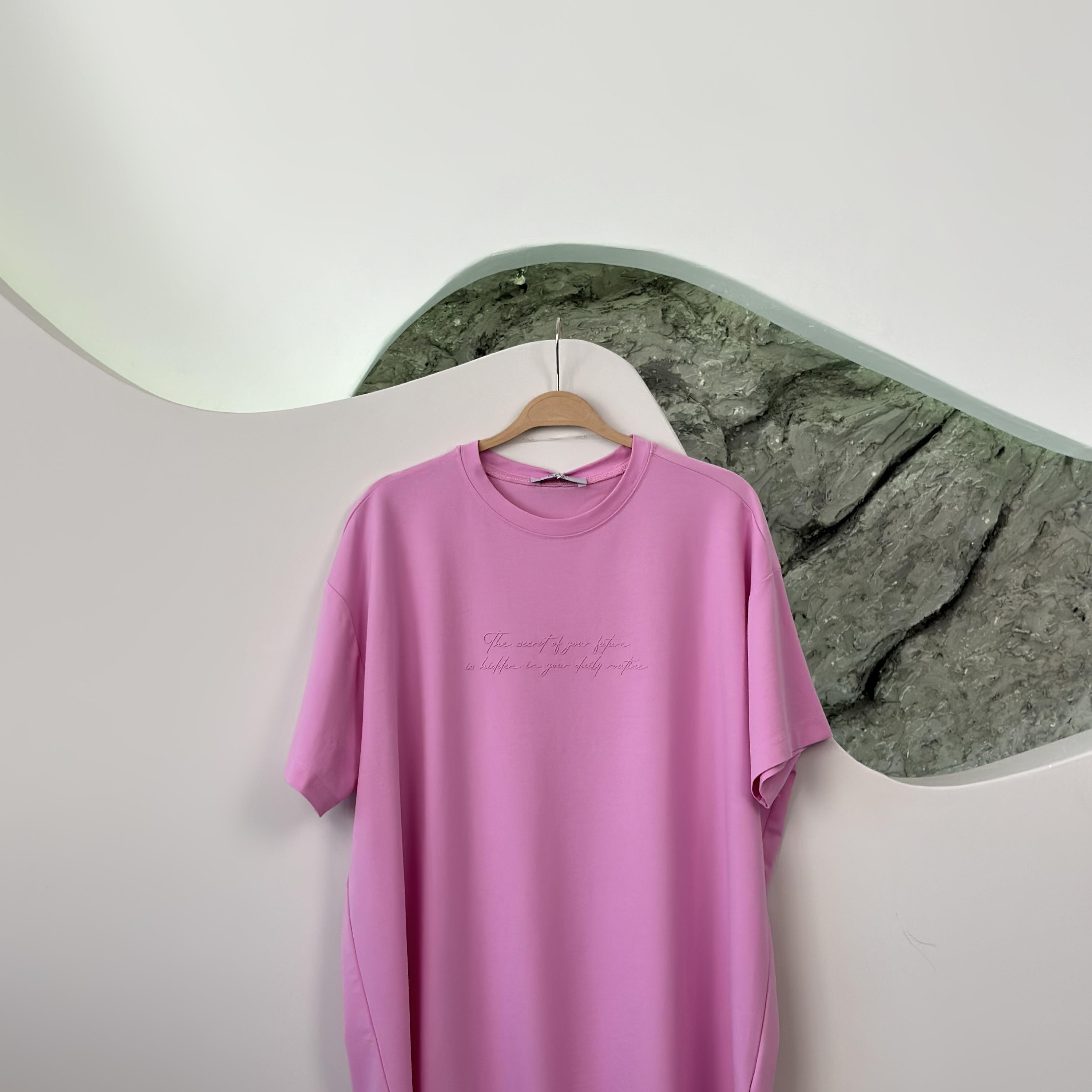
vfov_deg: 29.9
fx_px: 2034
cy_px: 676
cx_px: 548
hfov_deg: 30.0
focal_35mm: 57
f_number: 1.78
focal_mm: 6.86
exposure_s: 1/467
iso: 80
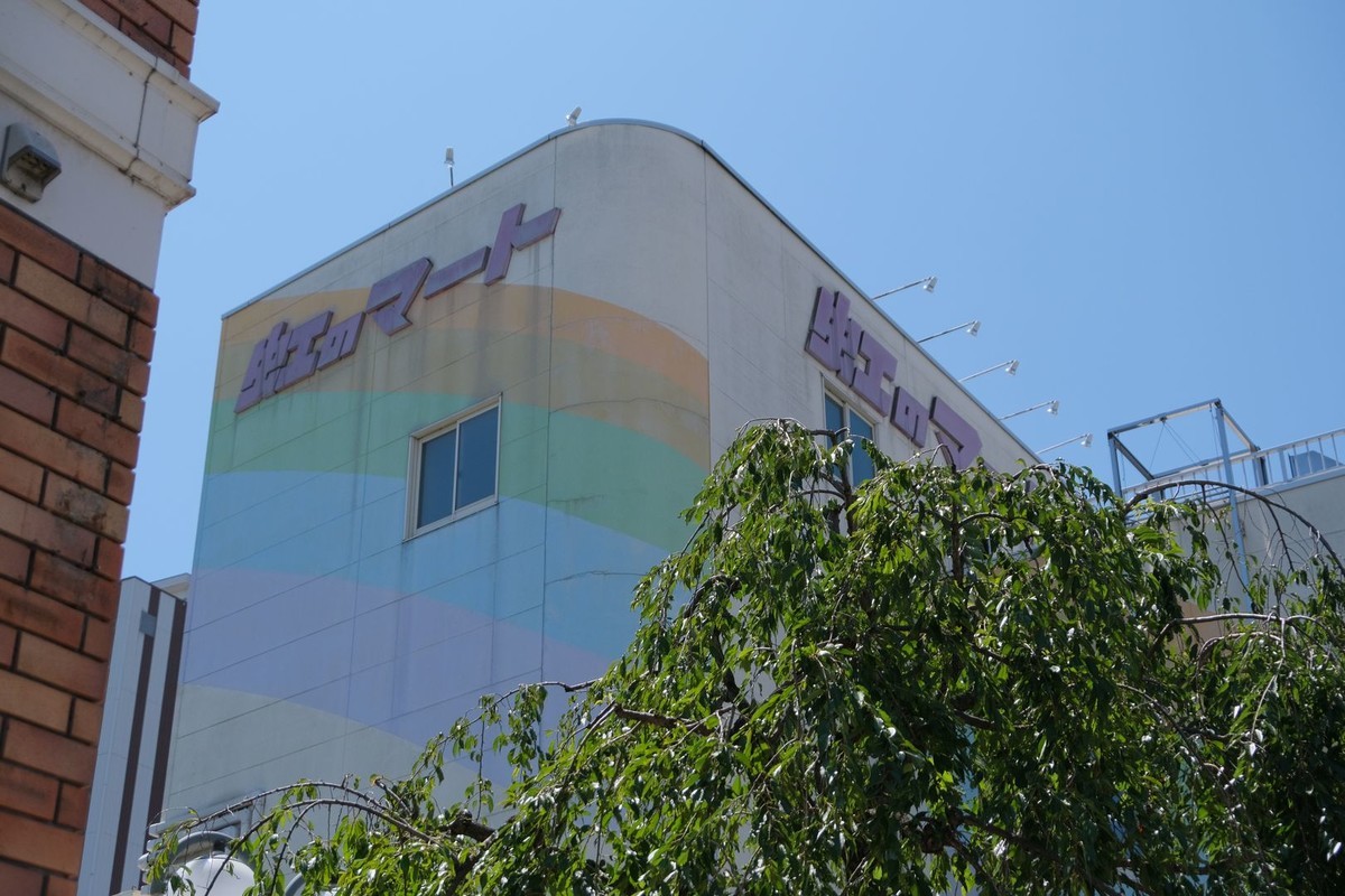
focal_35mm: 49
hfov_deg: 40.3
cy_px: 448
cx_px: 672
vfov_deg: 27.5
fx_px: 1831
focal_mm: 32.6
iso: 640
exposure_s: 1/3800
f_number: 4.3
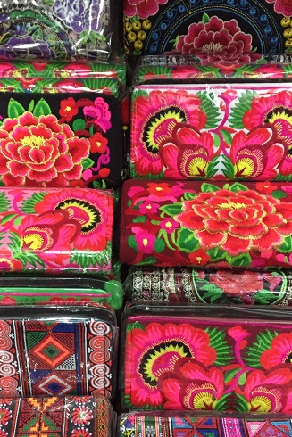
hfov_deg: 32.4
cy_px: 256
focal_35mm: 41
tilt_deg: -44.2
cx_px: 103
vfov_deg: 47.2
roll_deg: +1.9
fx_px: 498
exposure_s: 1/17
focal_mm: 4.15
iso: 320
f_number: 2.2
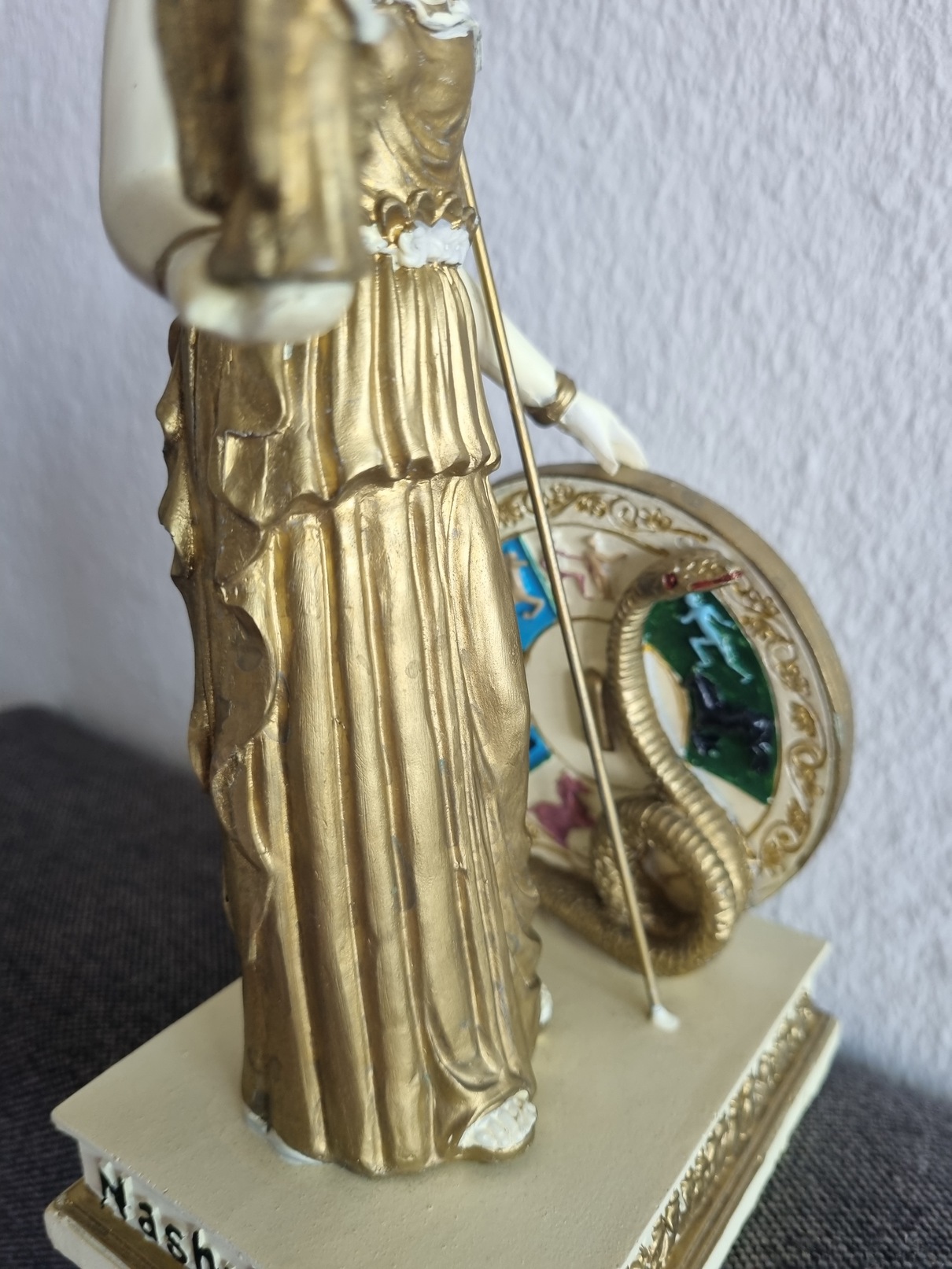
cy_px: 634
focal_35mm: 26
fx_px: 953
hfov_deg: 53.1
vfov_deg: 67.3
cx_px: 476
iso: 200
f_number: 1.8
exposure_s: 1/60
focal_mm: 5.4
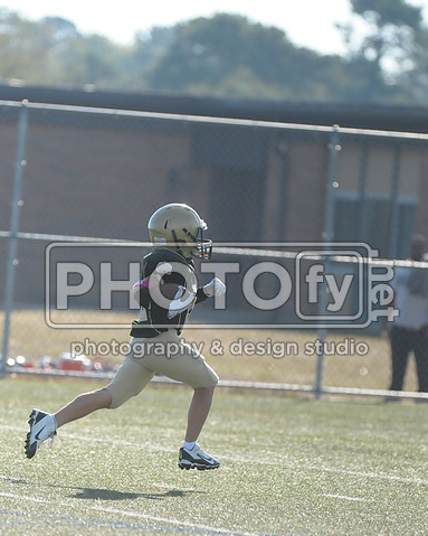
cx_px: 214
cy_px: 294
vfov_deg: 4.2
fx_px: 7286
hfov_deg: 3.4
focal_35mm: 460
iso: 1600
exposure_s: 1/8000
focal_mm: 270
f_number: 4
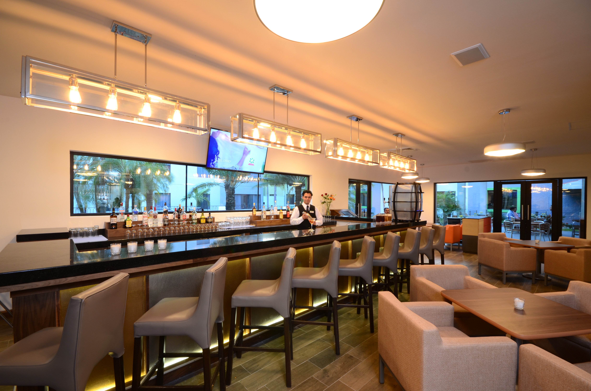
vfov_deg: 77.1
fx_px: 246
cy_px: 196
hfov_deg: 100.5
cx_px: 296
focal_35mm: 15
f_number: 10
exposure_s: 1
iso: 200
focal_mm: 10
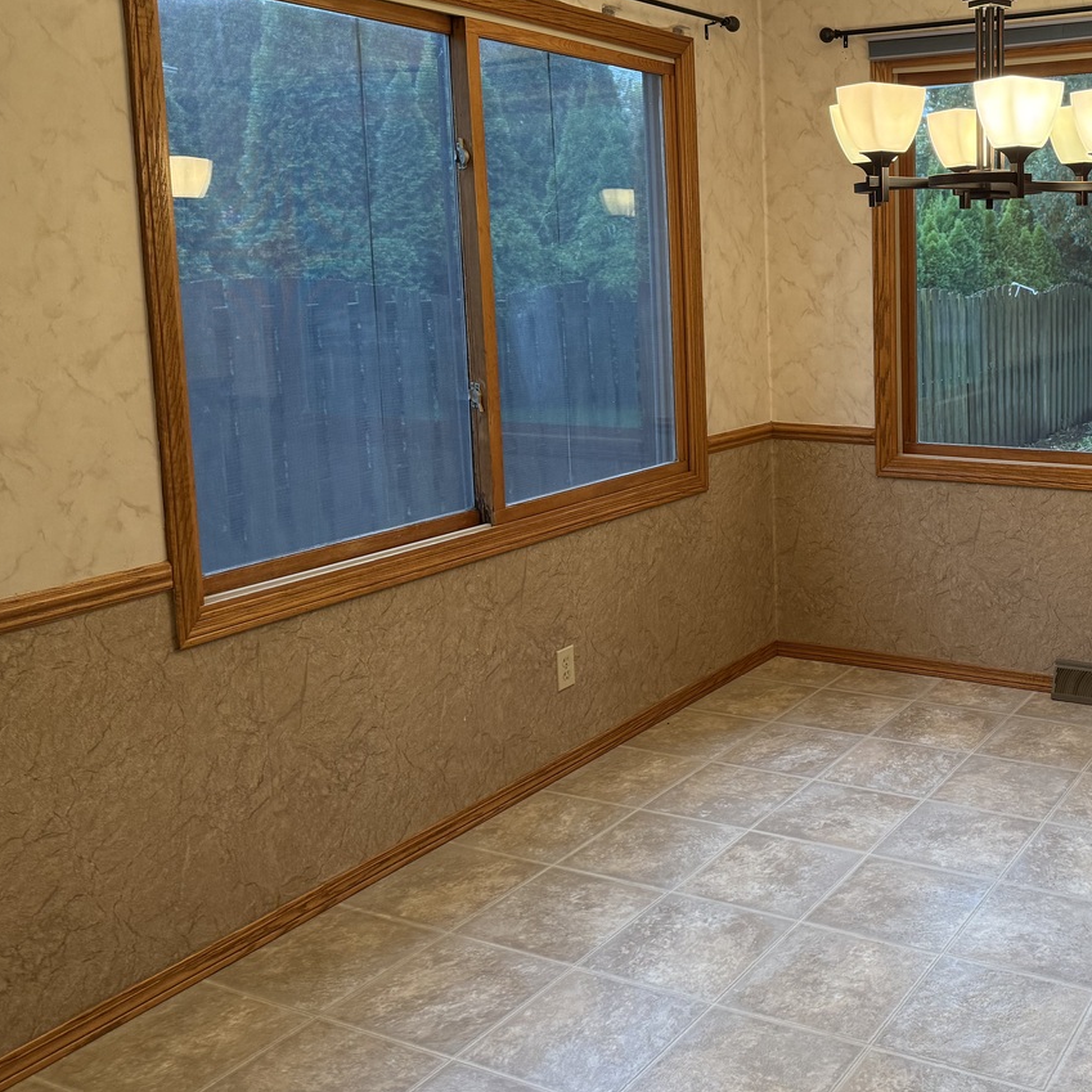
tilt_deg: -5.7
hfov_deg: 43.6
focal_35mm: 36
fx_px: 1285
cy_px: 413
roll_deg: +1.6
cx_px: 896
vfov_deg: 45.7
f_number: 1.78
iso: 200
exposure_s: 1/120
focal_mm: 6.76
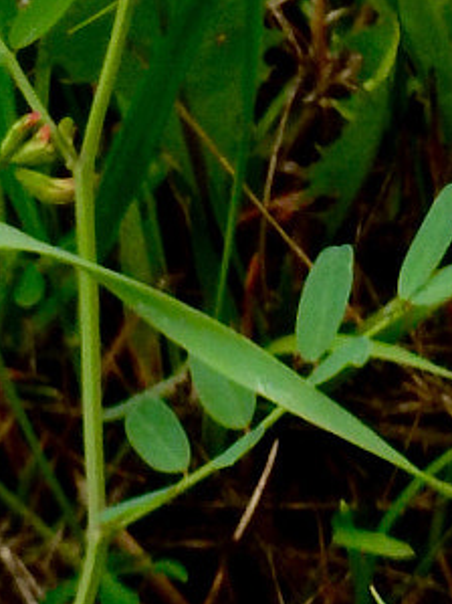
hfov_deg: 0.9
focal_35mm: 1720
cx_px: 1090
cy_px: 1594
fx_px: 29967
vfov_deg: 1.2
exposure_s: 1/400
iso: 125
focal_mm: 57.3
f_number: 6.3
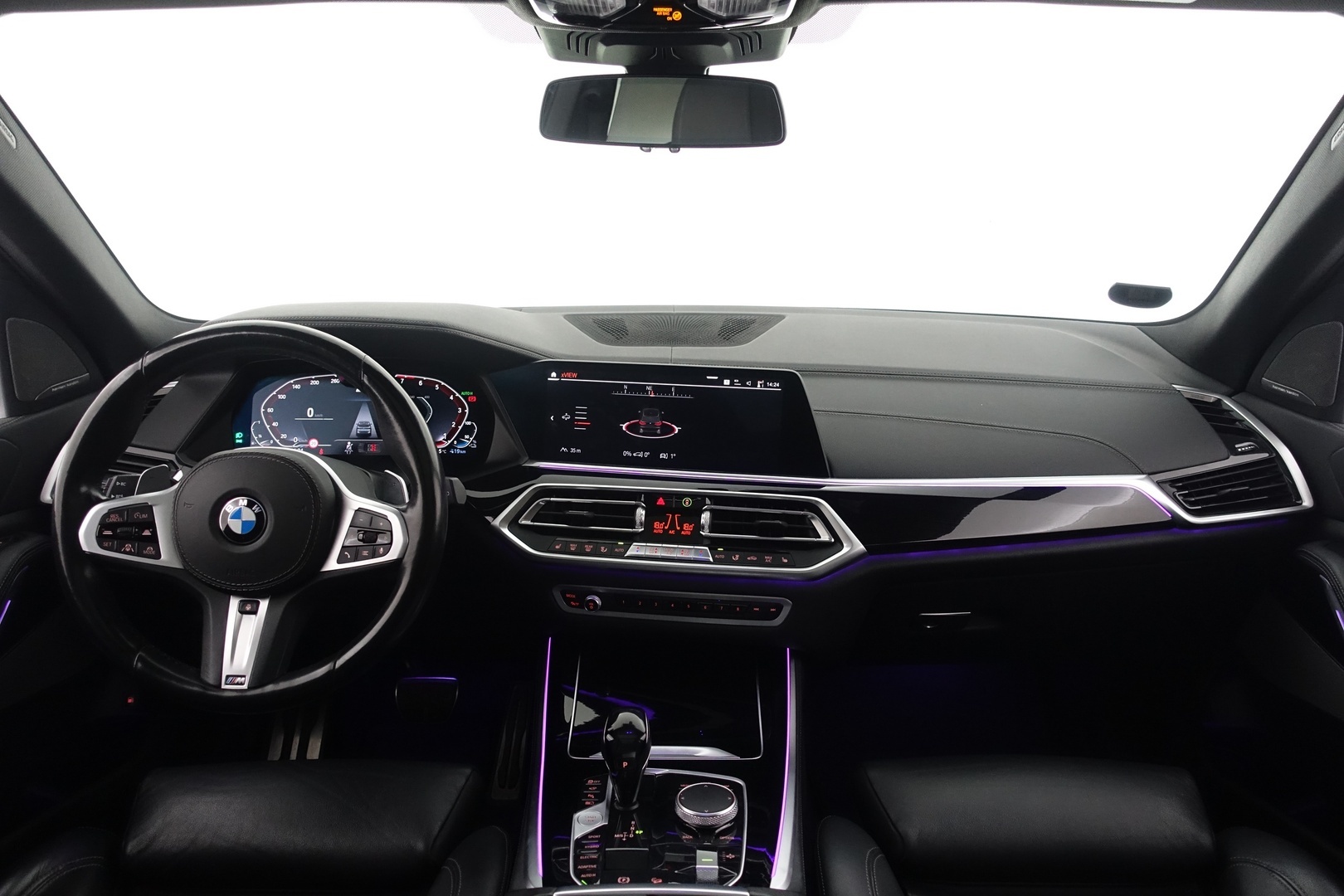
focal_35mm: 24
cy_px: 448
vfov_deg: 53.1
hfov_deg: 73.7
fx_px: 896
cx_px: 672
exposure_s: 1/30
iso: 1000
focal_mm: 8.8
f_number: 2.5
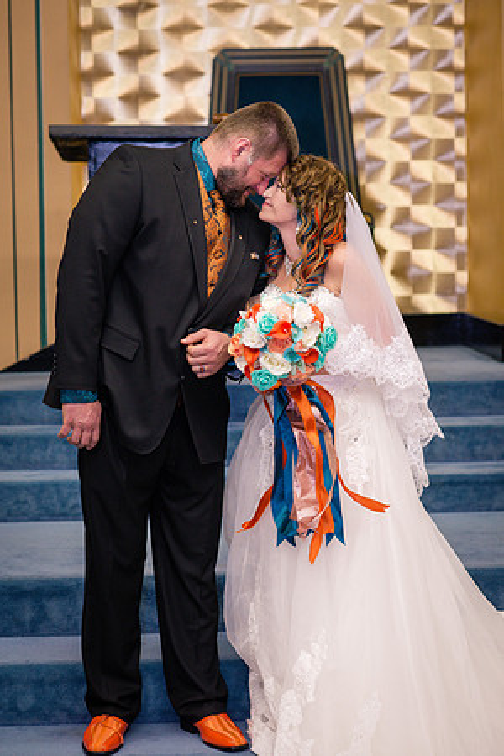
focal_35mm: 85
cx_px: 252
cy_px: 378
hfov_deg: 16.1
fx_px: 1785
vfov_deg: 23.9
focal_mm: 85
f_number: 3.2
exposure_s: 1/160
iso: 800
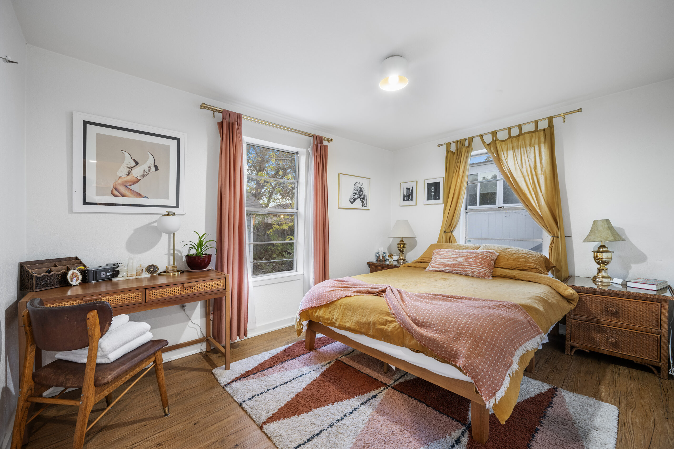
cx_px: 337
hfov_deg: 104.3
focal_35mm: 14
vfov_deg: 81.2
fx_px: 262
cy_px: 224
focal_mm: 14
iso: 320
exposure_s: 1/20
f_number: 8
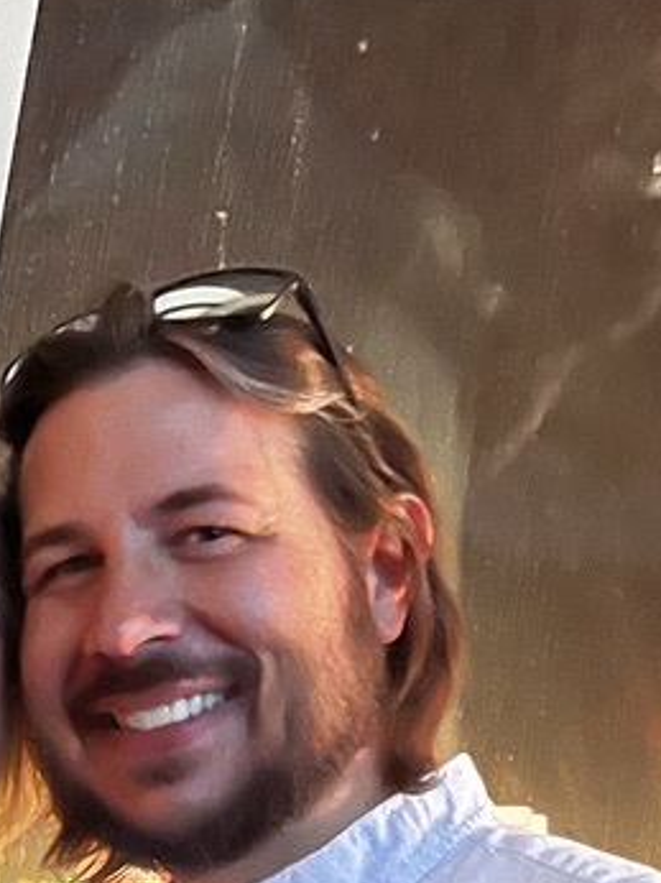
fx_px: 1963
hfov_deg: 18.6
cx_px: -13
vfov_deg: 23.7
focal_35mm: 77
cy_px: 985
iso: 1600
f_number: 1.5
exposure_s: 1/17
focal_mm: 5.7
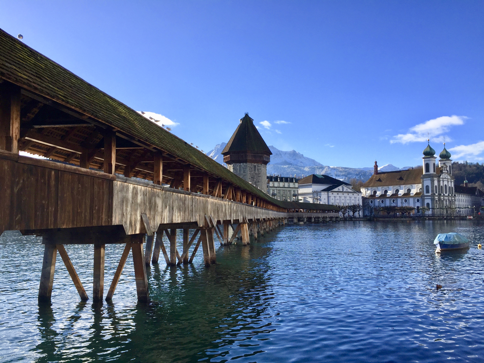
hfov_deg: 61.7
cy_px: 182
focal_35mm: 29
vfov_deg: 48.2
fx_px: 405
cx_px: 242
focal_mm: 4.15
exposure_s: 1/1522
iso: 32
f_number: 2.2
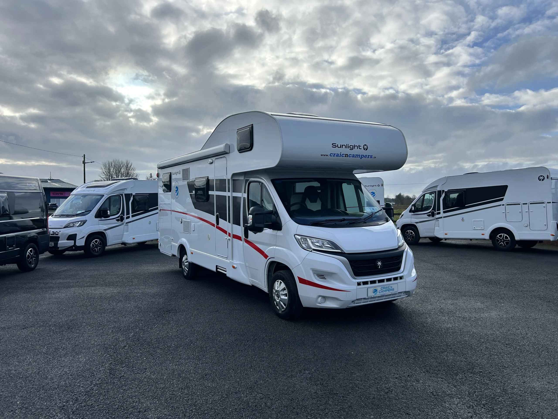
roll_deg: +0.5
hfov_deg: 67.3
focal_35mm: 26
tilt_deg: +1.4
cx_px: 279
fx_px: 419
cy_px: 210
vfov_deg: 53.1
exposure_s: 1/2762
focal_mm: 5.7
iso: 50
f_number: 1.5
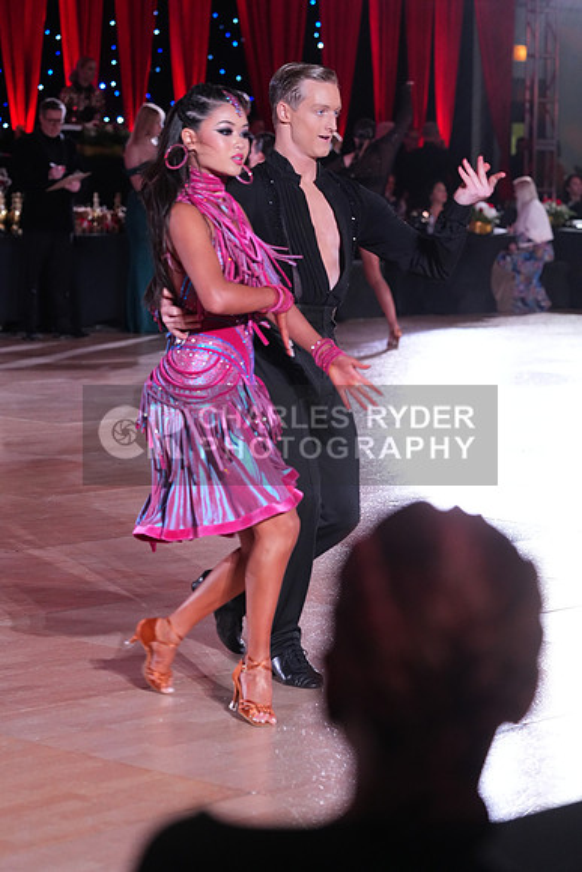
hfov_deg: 13.7
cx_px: 291
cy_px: 436
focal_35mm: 100
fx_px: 2423
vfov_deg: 20.4
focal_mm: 100
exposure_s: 1/250
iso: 3200
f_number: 4.5
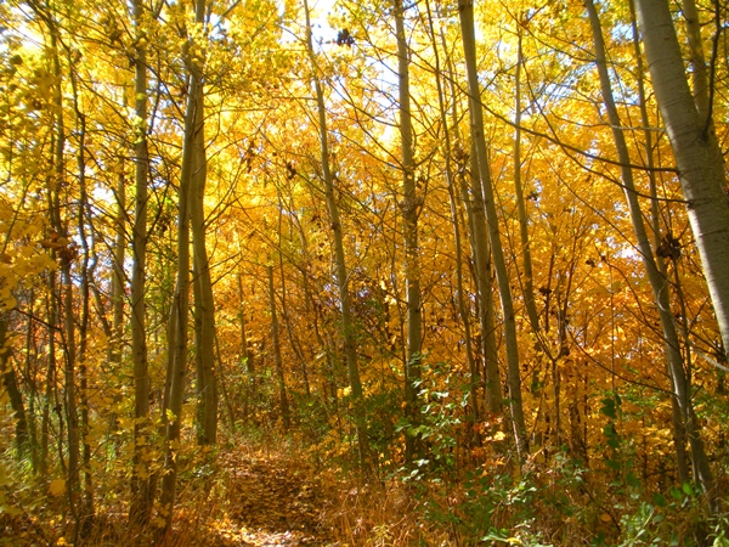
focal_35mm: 36
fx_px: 758
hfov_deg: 51.4
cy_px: 274
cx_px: 364
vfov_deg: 39.7
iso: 64
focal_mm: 6.3
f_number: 3.5
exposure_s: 1/157
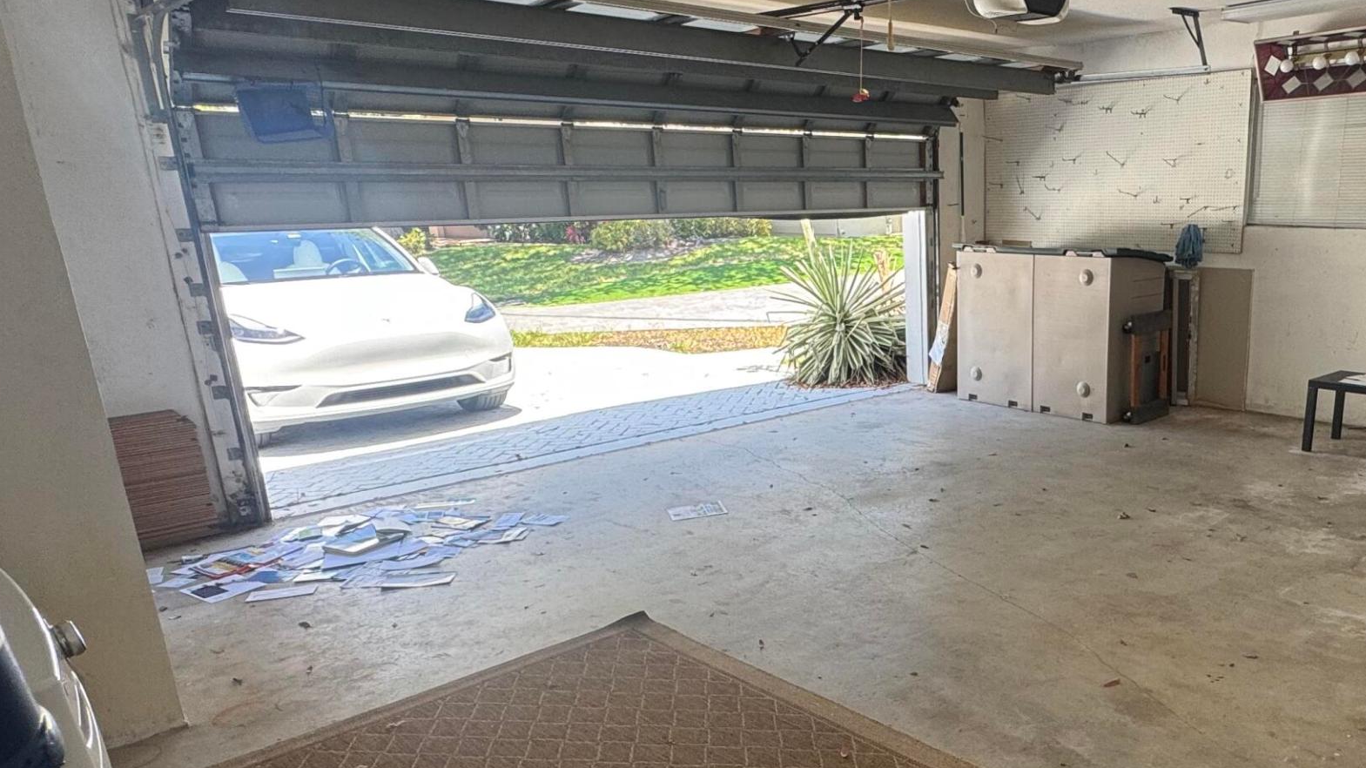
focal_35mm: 28
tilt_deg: -16.6
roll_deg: +1.6
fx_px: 1014
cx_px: 961
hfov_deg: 65.2
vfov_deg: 41.1
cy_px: 491
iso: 40
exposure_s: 1/122
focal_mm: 2.22
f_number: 2.2
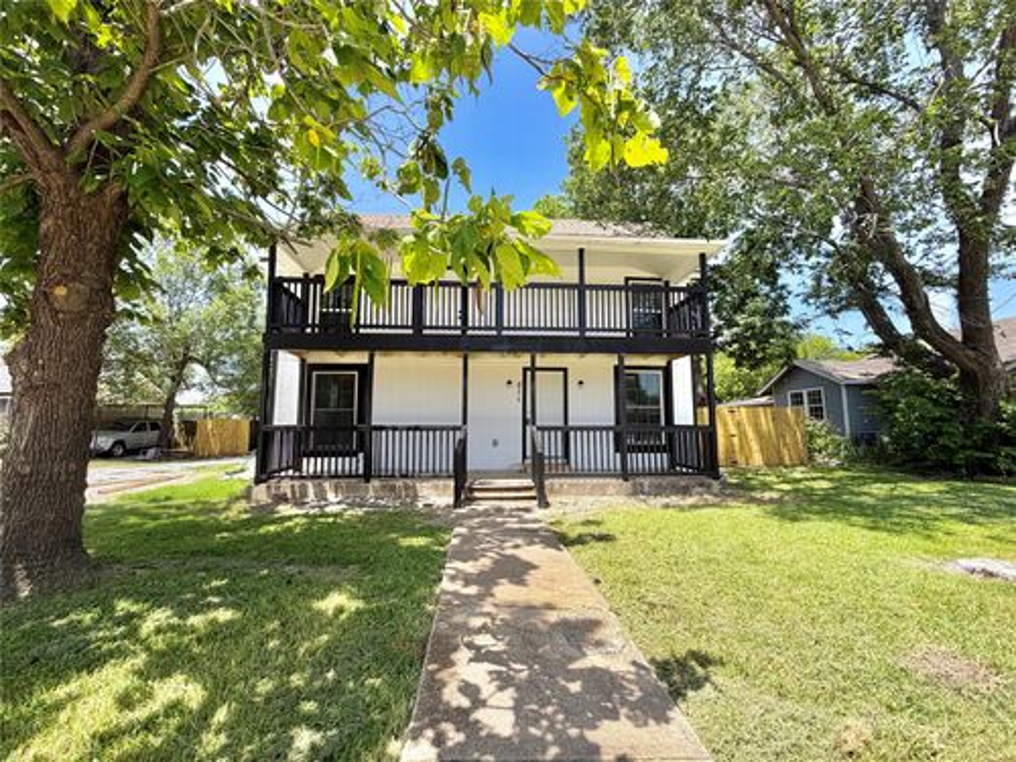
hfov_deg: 102.1
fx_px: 411
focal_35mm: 14
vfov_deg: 85.7
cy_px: 381
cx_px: 508
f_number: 2.2
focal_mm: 2.22
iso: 40
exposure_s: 1/613
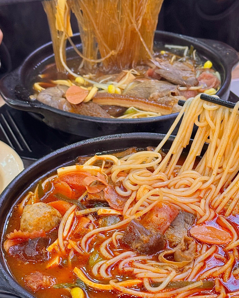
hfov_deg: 22.8
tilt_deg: -35.1
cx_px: 141
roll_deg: -0.3
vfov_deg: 28.3
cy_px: 176
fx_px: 592
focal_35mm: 67
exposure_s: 1/50
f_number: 1.78
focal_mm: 6.86
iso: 100
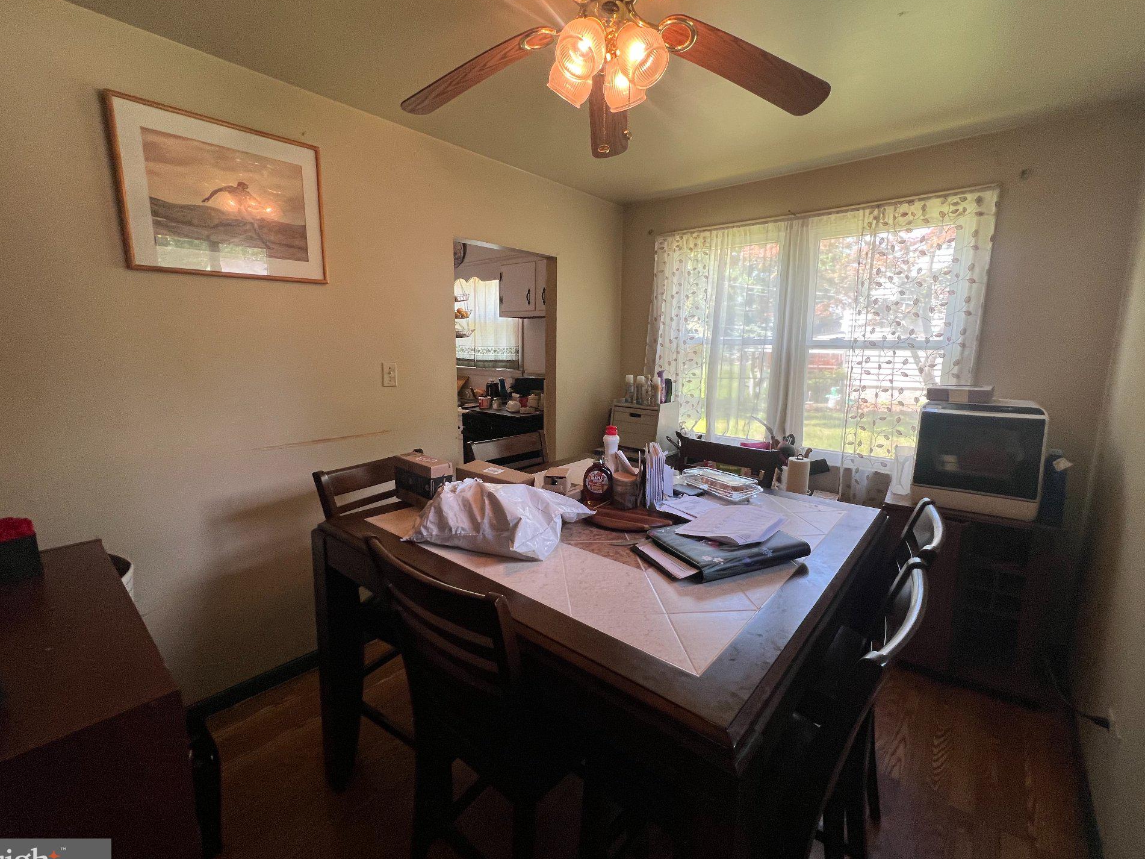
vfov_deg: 85.7
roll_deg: -0.5
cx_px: 577
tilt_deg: -10.5
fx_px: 463
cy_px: 425
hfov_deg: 102.1
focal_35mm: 14
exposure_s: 1/120
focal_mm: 1.57
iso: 125
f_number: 1.8
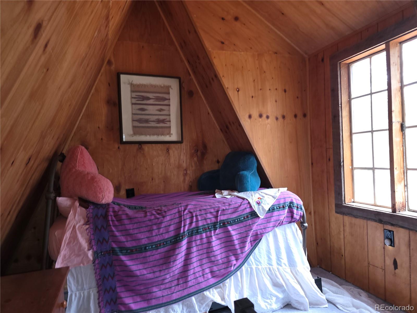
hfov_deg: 73.9
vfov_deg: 58.9
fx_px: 277
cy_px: 156
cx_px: 208
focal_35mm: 23
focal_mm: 6.3
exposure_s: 1/12
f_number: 1.7
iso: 2500
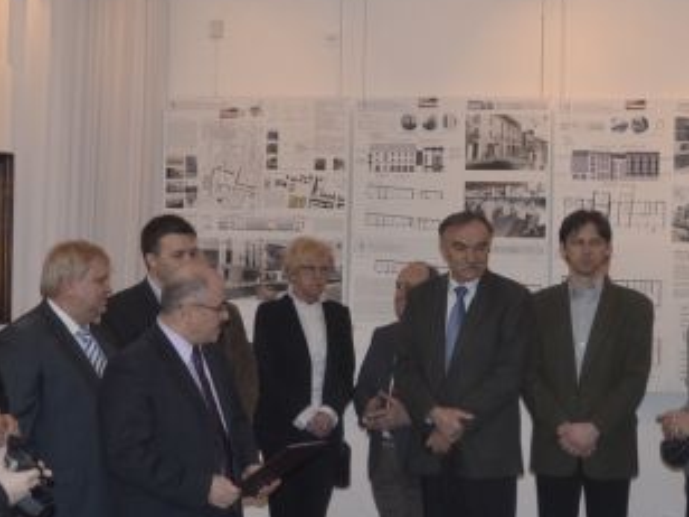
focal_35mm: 75
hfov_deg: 25.9
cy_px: 276
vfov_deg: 19.6
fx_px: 1493
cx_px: 447
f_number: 3.8
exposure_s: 1/60
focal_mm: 20
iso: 400
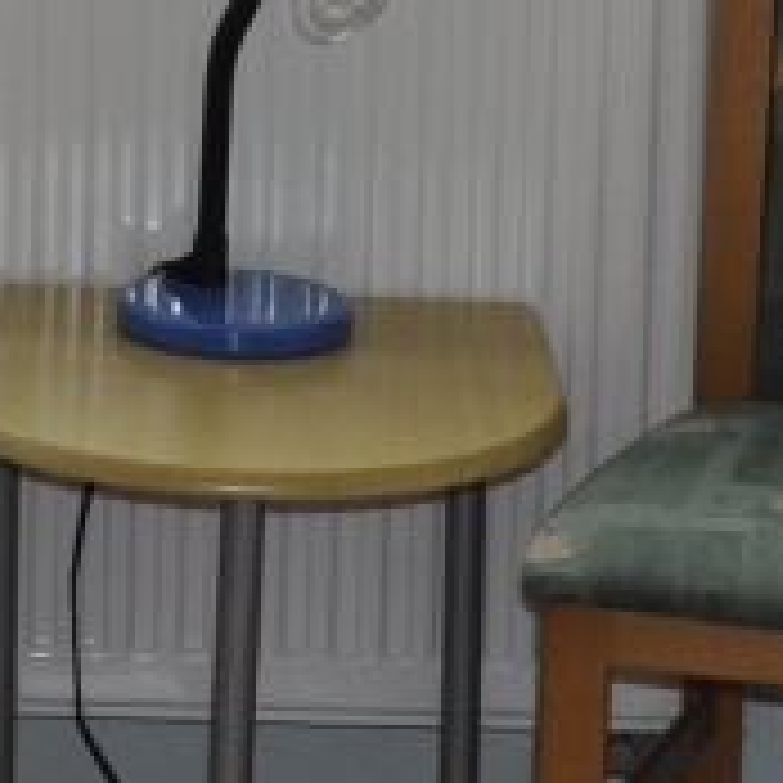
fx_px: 5045
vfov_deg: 8.6
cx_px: -230
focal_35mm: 197
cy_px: -572
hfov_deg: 8.7
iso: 560
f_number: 3.8
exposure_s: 1/125
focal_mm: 21
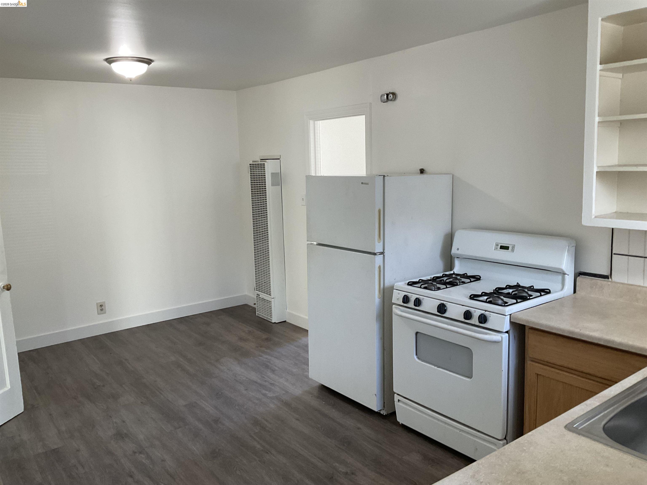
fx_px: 542
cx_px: 324
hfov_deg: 61.7
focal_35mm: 29
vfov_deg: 48.2
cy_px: 242
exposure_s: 1/60
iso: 80
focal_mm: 3
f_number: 1.8
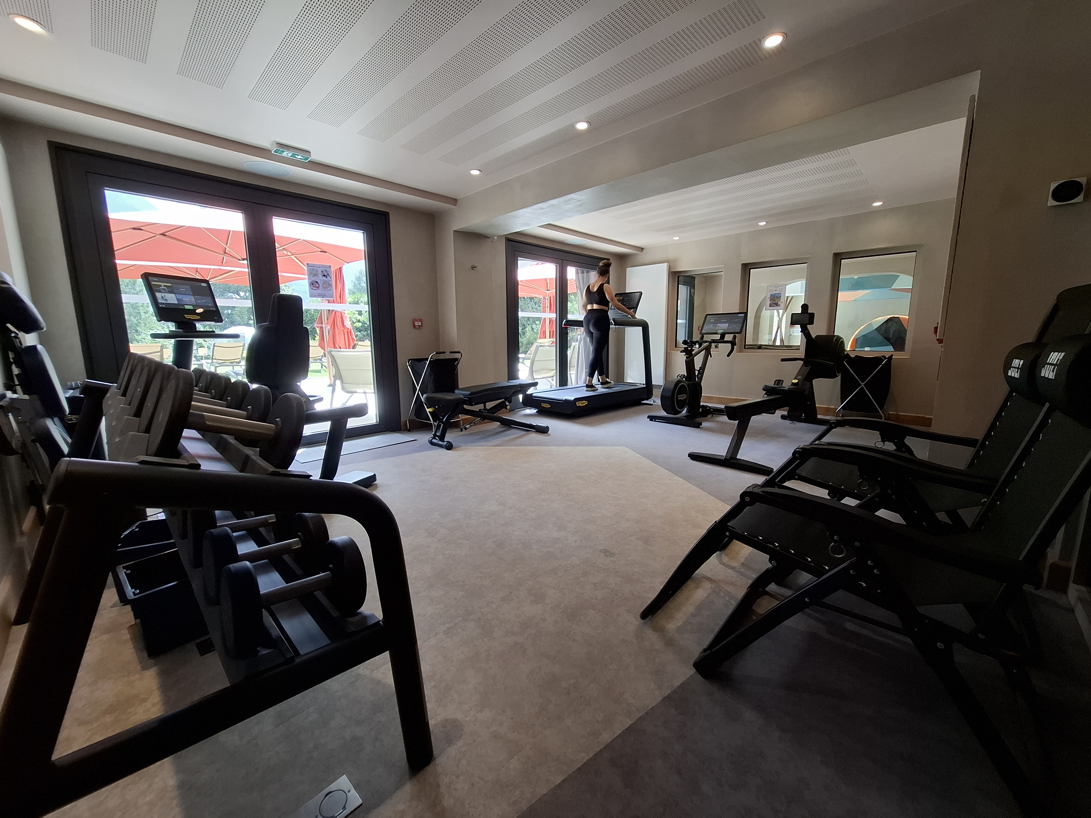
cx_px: 546
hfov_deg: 106.2
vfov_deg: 89.9
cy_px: 409
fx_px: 410
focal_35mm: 13
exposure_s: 1/50
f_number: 2.2
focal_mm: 1.74
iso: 40
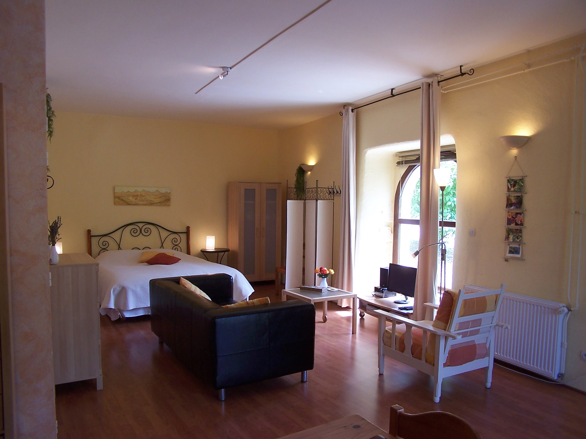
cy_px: 220
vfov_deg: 37.7
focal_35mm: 38
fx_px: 643
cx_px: 293
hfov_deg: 49.0
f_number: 2.8
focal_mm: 6.3
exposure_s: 1/30
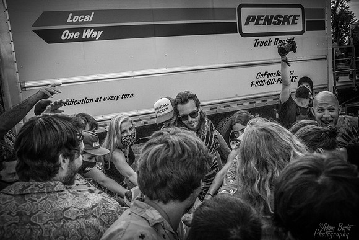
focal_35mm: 30
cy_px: 120
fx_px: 296
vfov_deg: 44.0
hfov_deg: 62.4
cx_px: 185
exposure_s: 1/250
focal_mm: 28
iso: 8000
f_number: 5.6
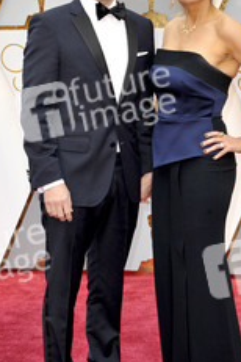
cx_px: 142
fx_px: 1185
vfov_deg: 17.3
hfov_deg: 11.6
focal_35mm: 118
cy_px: 183
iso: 1000
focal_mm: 68
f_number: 7.1
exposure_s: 1/250
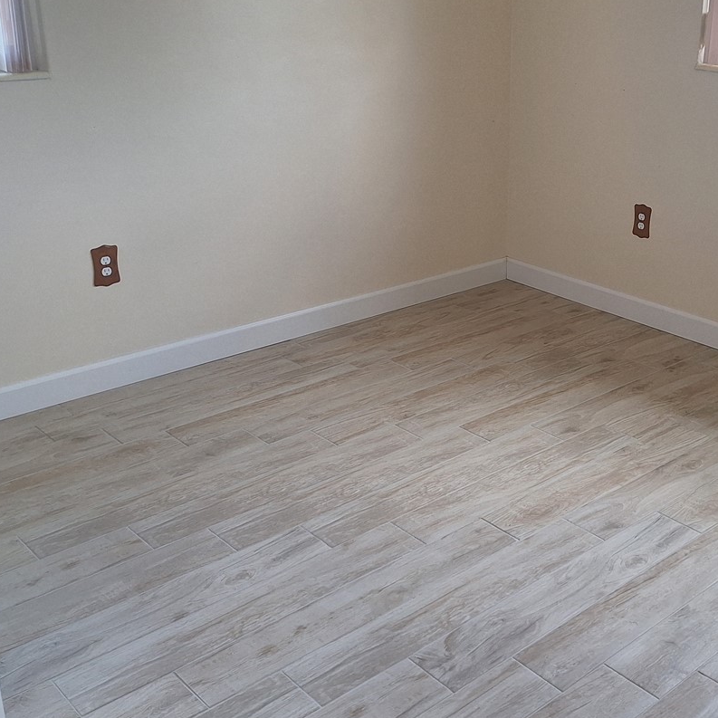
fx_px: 962
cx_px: 509
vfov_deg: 40.7
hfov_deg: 40.1
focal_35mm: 41
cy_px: 286
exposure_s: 1/120
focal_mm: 5.54
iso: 64
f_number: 1.8
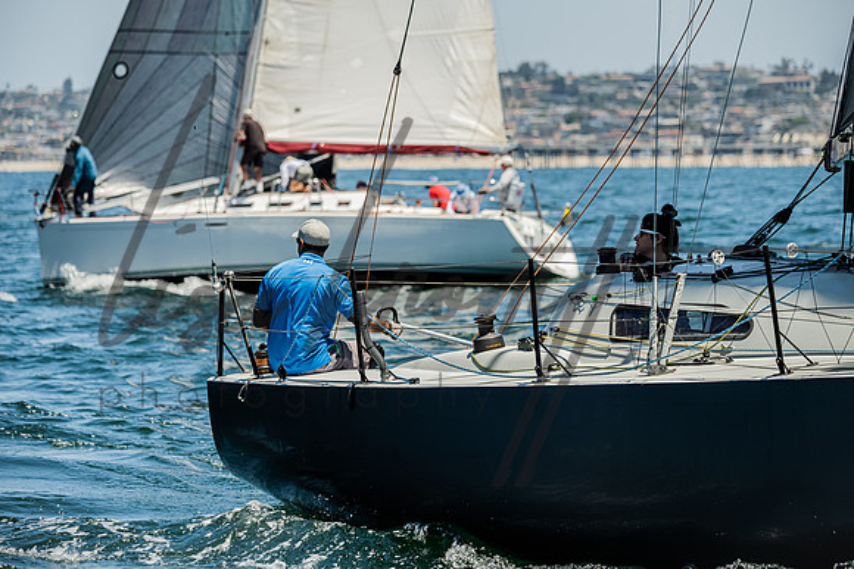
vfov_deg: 7.6
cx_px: 427
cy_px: 284
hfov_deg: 11.4
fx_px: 4271
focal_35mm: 180
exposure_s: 1/800
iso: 320
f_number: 5.6
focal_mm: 180
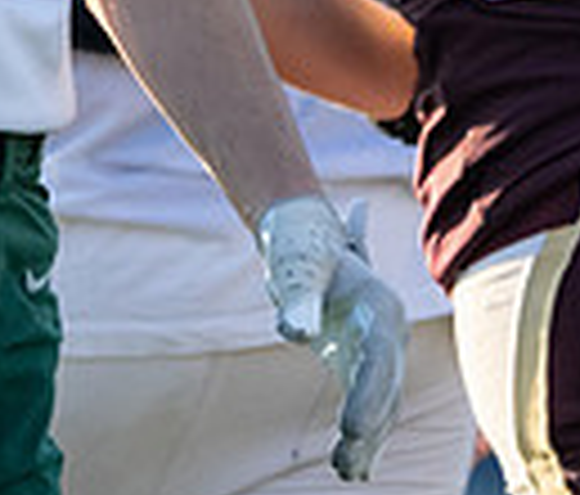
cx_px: -112
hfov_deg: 1.0
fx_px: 34597
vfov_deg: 0.8
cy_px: -503
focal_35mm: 1964
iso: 1600
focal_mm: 358
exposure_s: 1/1250
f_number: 8
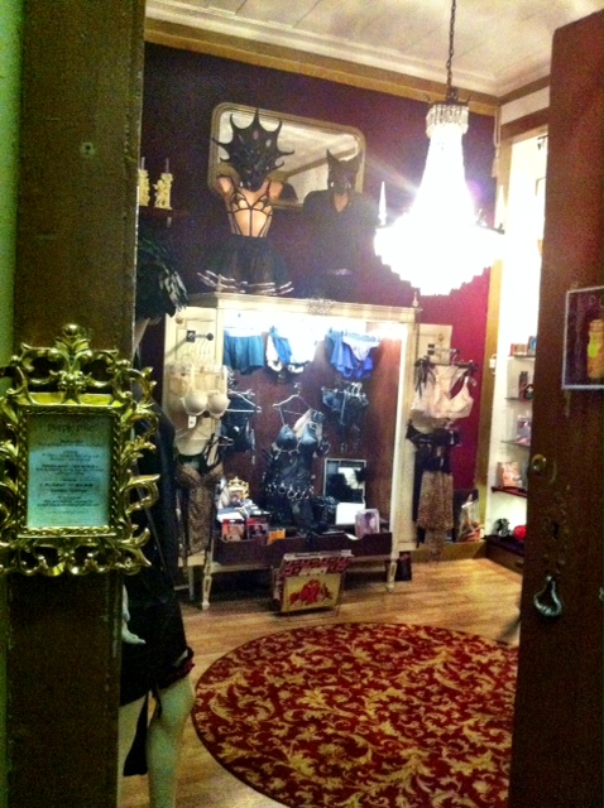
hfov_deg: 40.6
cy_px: 404
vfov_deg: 52.7
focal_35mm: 35
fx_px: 816
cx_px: 302
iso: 1000
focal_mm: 3.85
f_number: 2.8
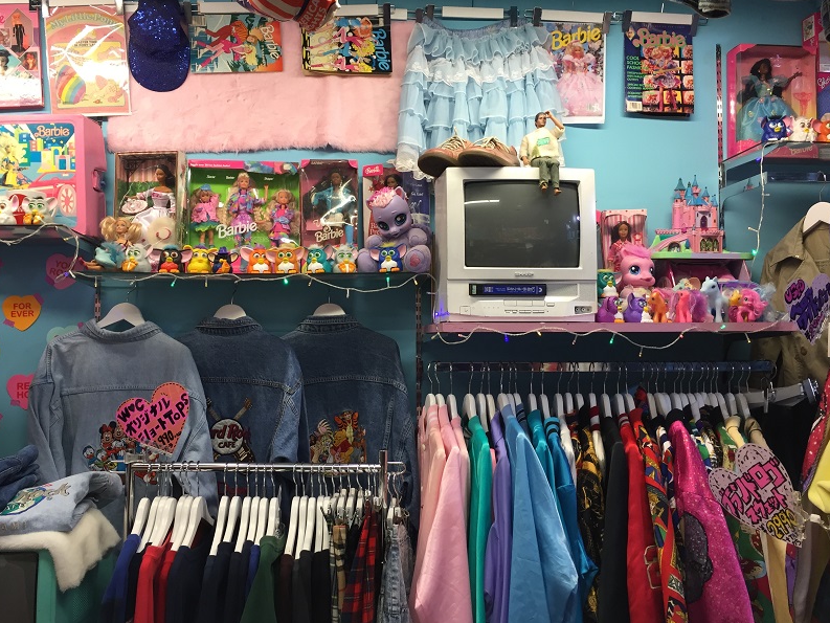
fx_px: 767
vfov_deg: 44.2
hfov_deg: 56.7
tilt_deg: +2.9
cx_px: 380
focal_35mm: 32
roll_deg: -0.3
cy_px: 302
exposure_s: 1/40
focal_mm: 4.15
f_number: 2.2
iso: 32
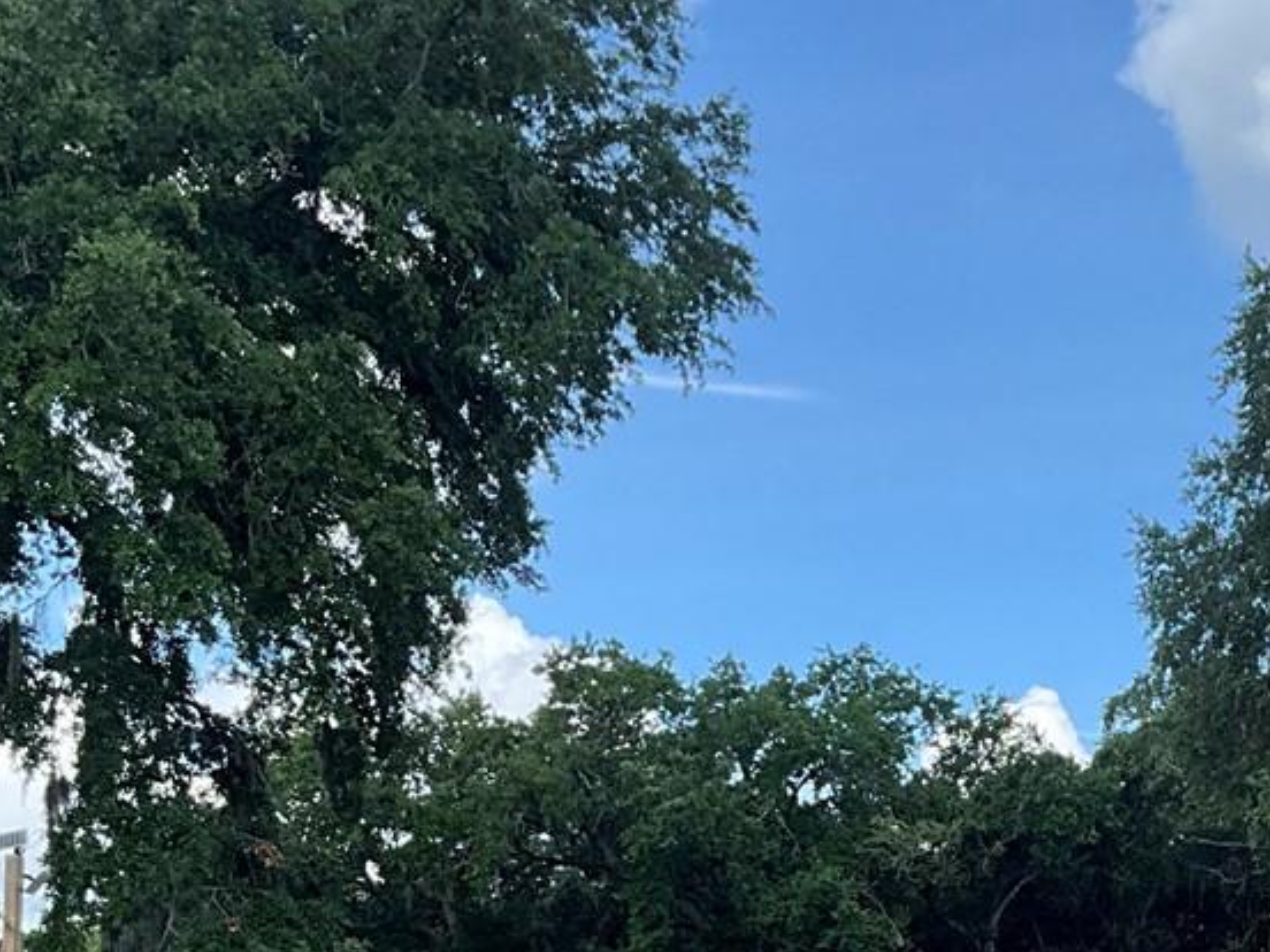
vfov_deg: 16.9
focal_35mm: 84
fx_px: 3082
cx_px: 1095
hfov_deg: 22.8
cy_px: 1083
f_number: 1.8
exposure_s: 1/627
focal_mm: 3
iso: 25
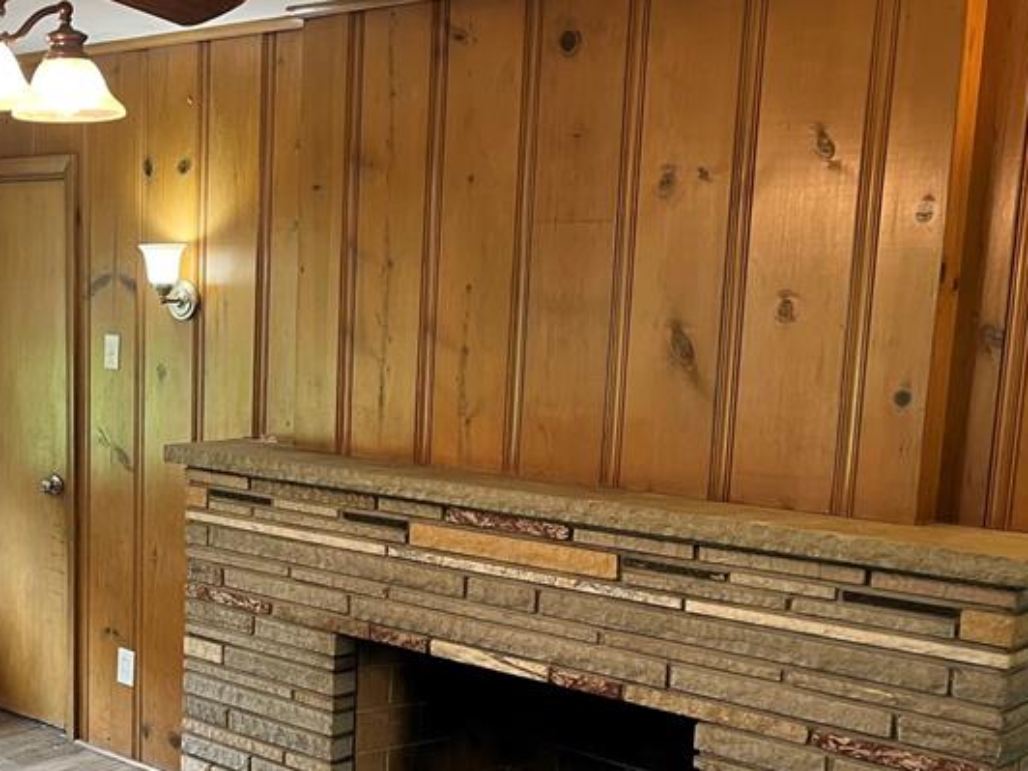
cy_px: 526
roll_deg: -1.3
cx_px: 203
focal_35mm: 50
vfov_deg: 28.9
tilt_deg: -8.6
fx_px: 1485
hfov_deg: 36.8
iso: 125
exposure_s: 1/60
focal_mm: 5.1
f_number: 1.6
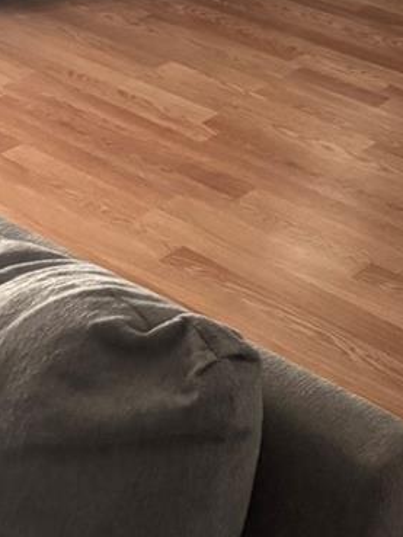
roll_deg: -2.9
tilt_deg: -8.7
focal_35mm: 78
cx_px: 487
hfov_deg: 17.9
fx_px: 1210
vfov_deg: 20.7
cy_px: -301
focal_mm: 6.76
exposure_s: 1/54
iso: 800
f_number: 1.78
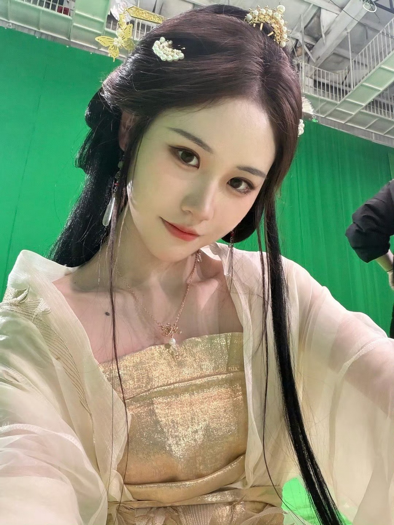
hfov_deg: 53.1
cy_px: 262
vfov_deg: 67.3
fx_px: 395
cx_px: 197
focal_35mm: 26
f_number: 1.5
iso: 125
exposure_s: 1/60
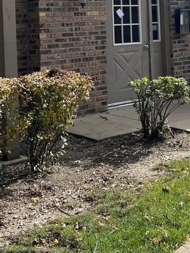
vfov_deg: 25.7
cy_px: 4
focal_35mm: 72
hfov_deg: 20.2
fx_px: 526
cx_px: 159
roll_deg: +2.7
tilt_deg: +1.0
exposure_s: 1/2571
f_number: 1.5
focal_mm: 5.7
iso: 50
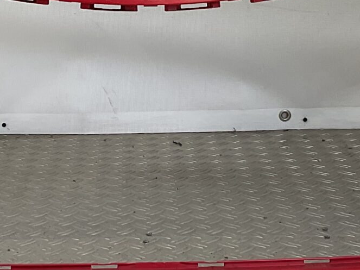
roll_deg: -0.1
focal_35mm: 112
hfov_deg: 17.5
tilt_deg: -7.7
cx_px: 130
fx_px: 1165
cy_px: 2
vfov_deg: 13.1
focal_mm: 3
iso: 16
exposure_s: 1/367
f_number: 1.8
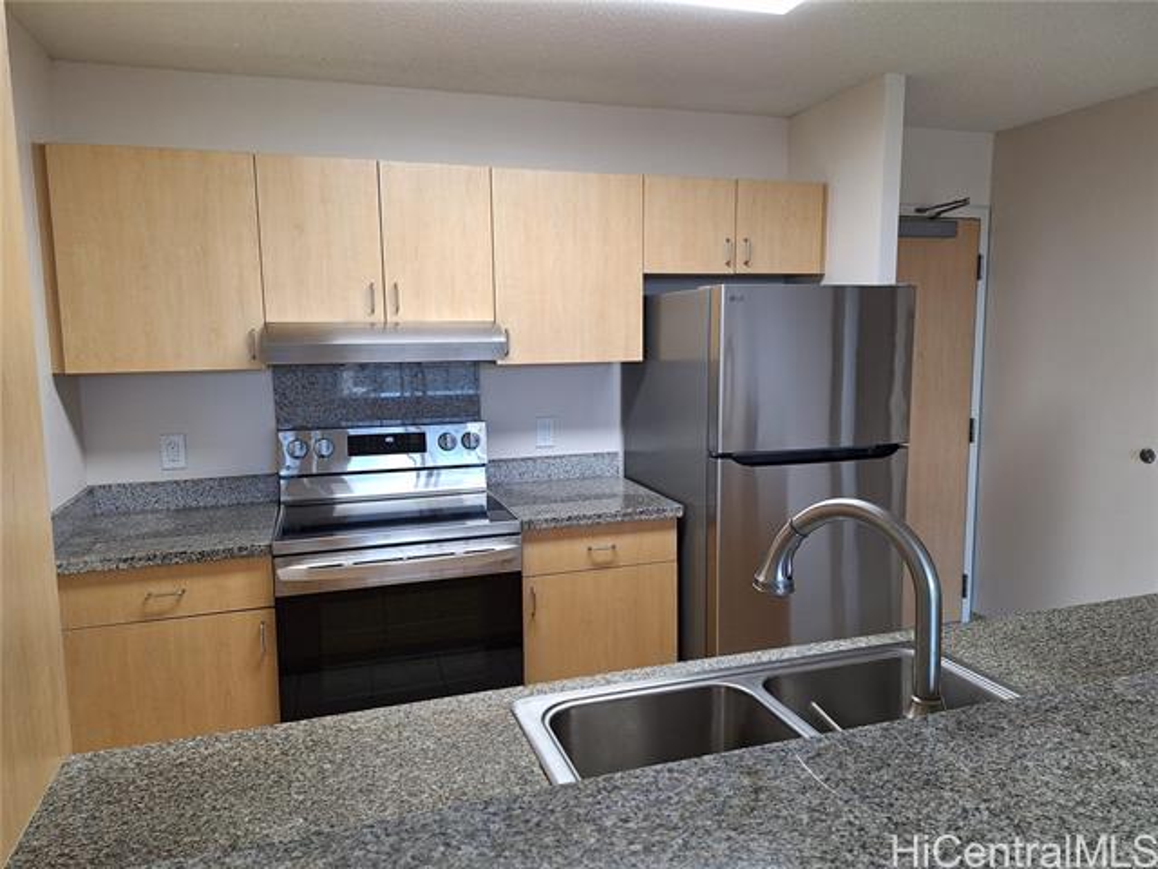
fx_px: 769
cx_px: 579
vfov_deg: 58.9
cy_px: 434
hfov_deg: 73.9
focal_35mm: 23
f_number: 1.8
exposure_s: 1/40
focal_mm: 5.54
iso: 80
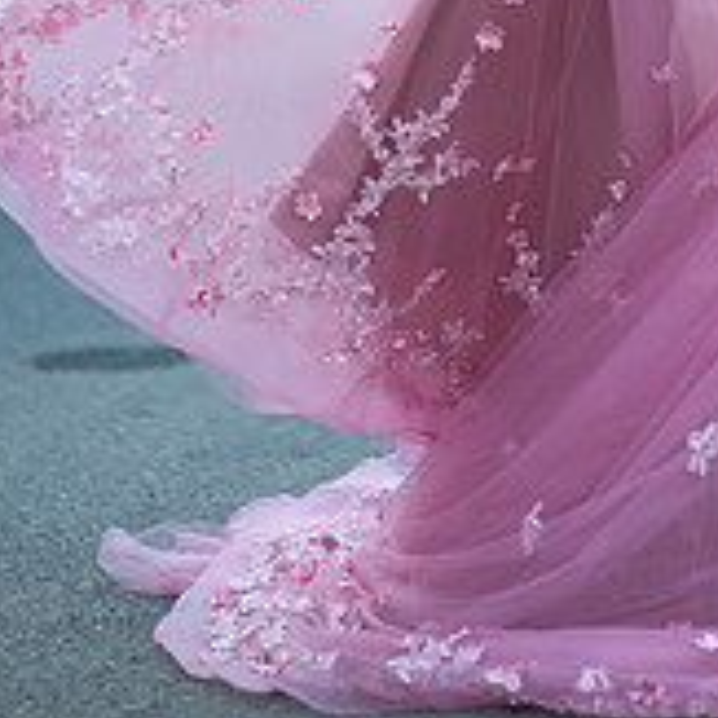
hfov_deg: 8.8
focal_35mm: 199
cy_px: -255
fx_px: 4670
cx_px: 531
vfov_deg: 8.6
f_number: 2
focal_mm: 85
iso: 250
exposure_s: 1/640
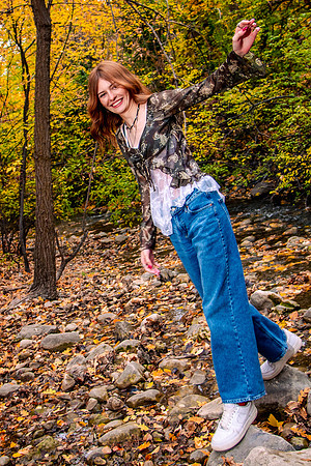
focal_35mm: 47
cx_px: 96
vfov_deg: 41.7
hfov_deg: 28.3
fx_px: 611
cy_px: 202
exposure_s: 1/100
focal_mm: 24
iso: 1000
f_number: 4
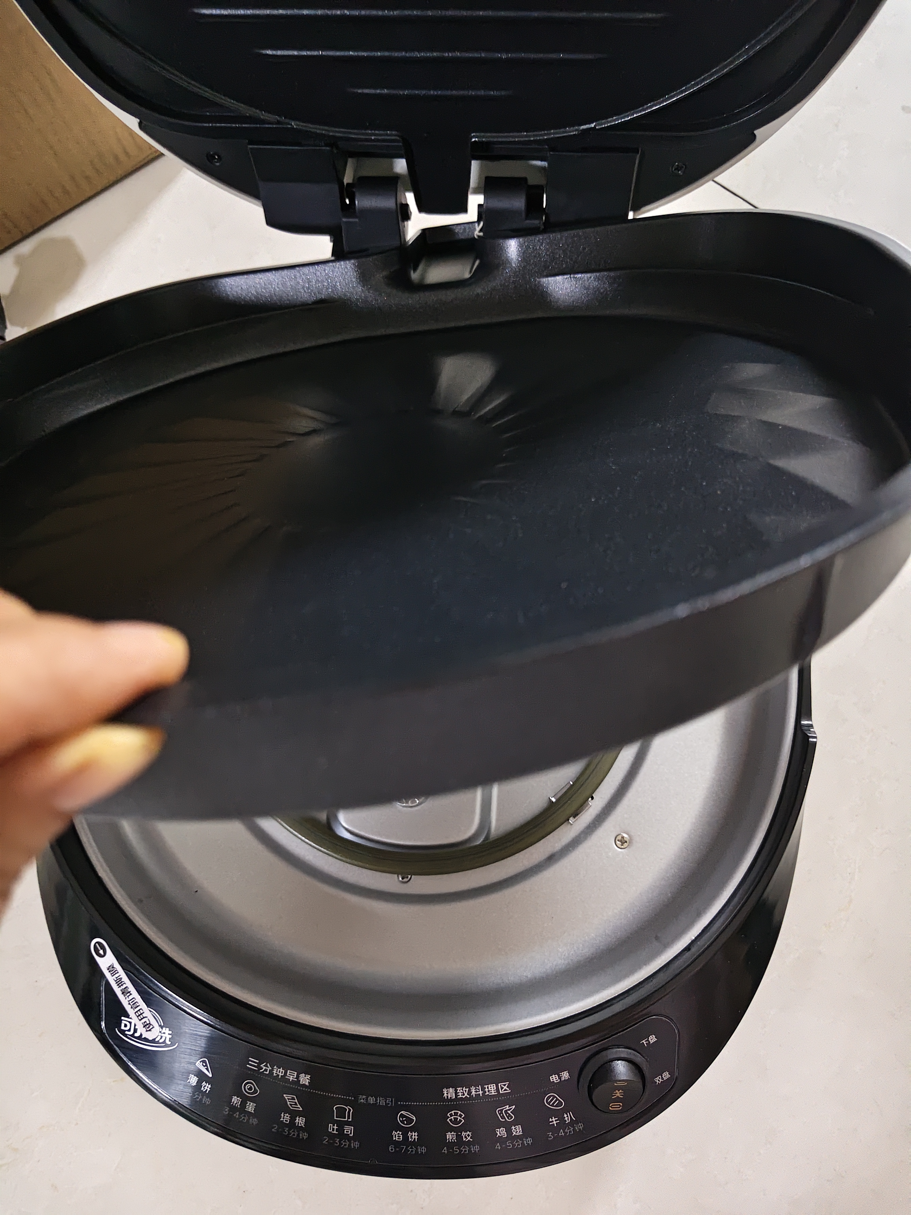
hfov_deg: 58.9
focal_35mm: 23
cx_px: 456
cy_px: 608
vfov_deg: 73.9
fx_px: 807
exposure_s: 1/16.7
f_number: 1.88
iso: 2571
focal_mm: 5.56
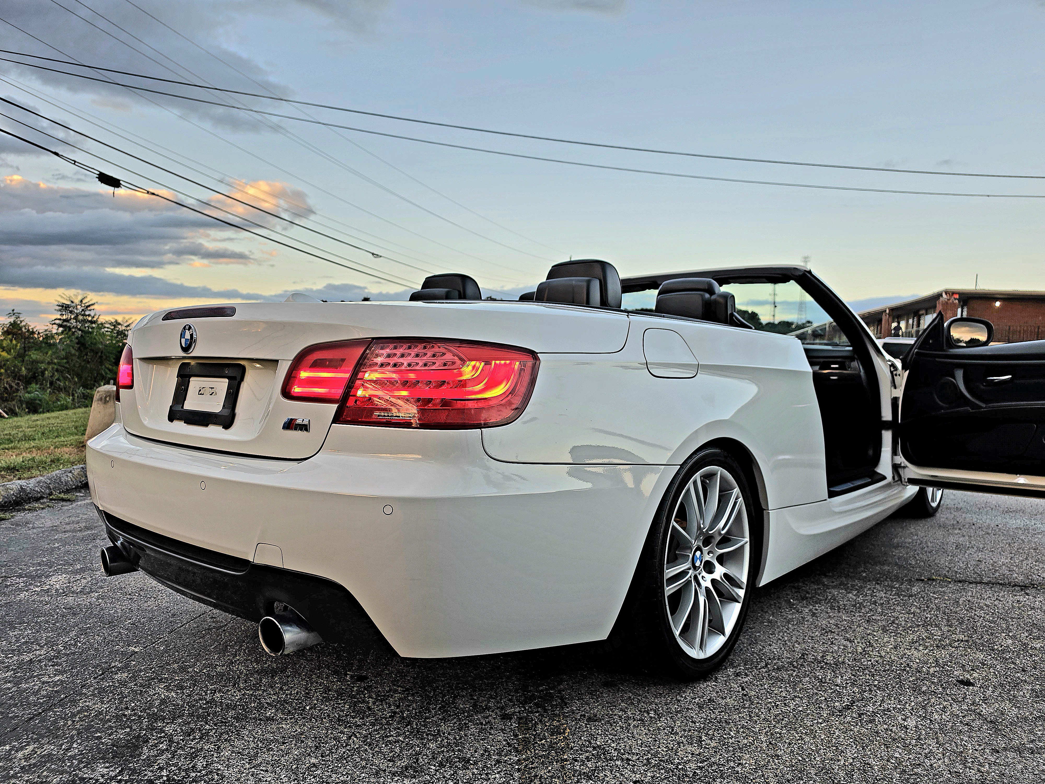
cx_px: 522
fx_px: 694
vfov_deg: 58.9
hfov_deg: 73.9
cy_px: 392
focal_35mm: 23
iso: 32
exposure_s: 1/370
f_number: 1.4
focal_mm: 6.5
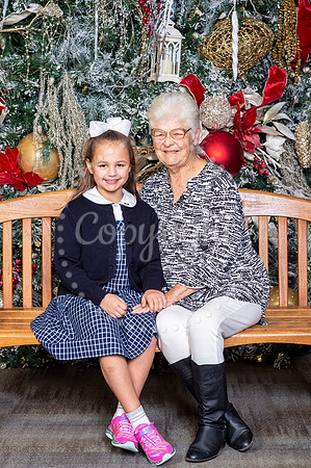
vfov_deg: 23.9
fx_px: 1104
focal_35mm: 85
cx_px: 156
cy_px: 234
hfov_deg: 16.0
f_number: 8
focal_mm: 85
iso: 400
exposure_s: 1/125
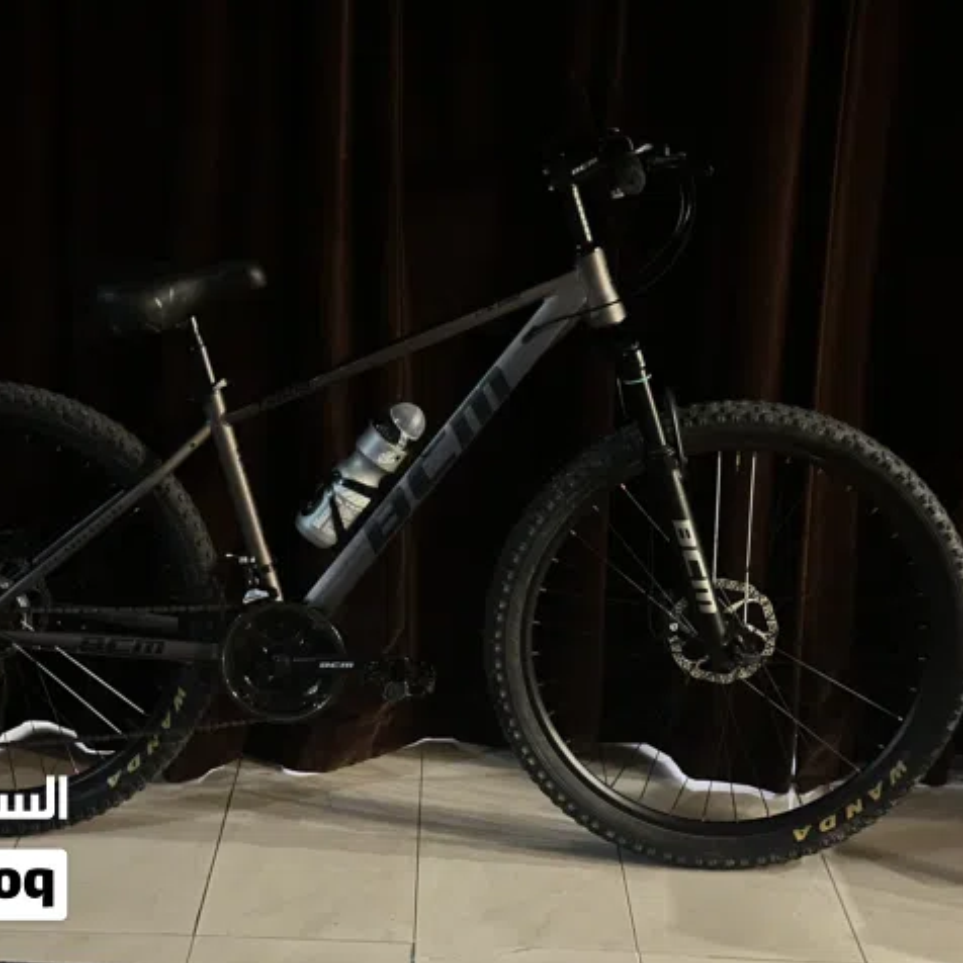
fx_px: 1794
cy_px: 484
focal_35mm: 57
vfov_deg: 30.0
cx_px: 372
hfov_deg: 29.9
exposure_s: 1/6
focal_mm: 6.86
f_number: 1.78
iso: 640
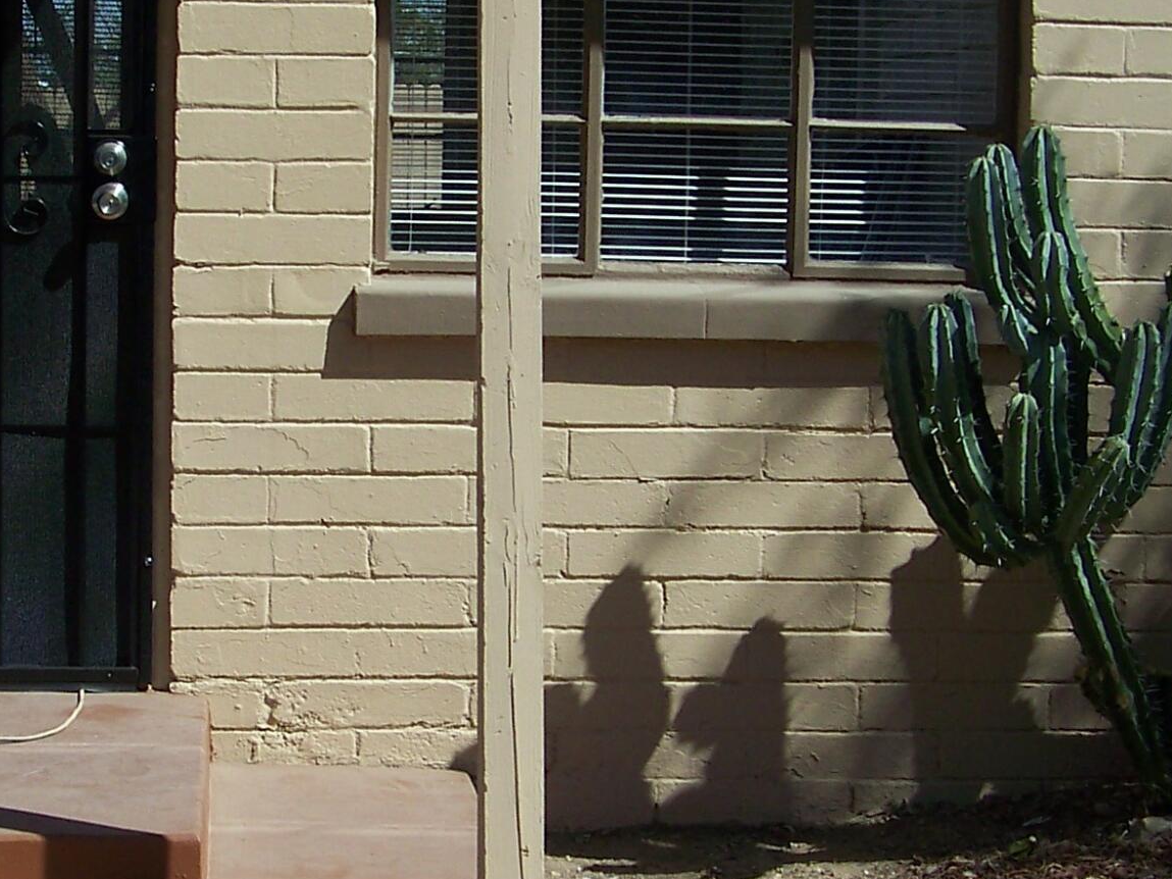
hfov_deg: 20.8
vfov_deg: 15.7
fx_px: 3183
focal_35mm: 94
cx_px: 367
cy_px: 475
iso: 64
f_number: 4
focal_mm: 5.85
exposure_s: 1/800
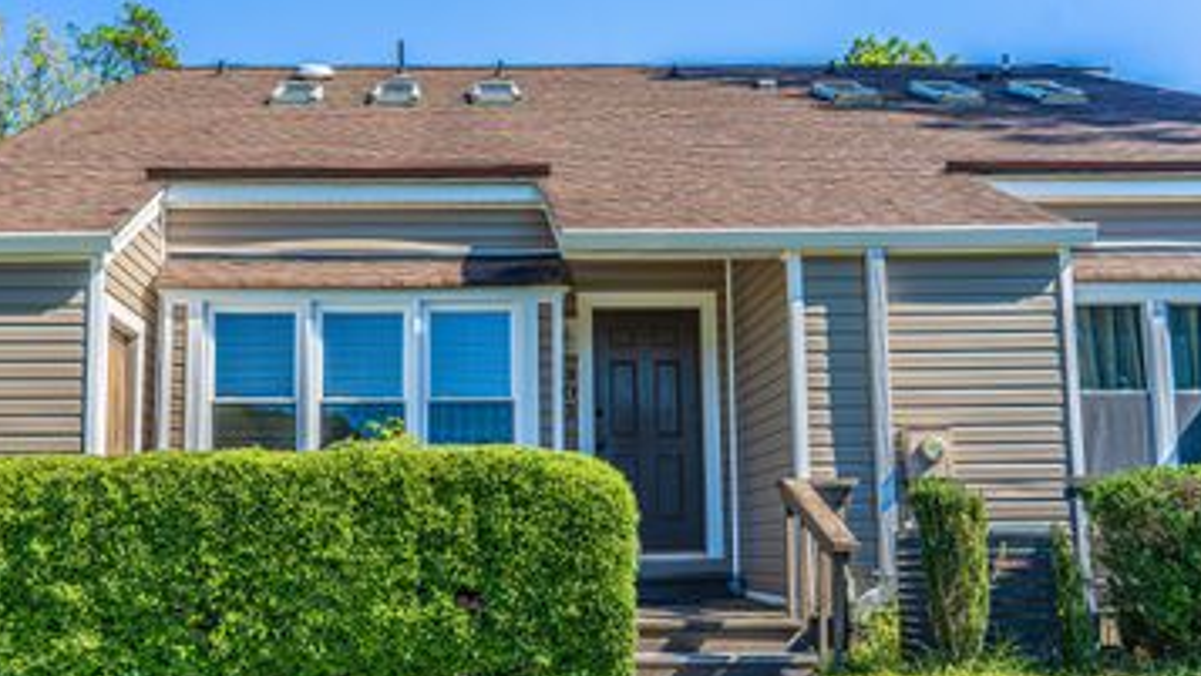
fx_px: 1147
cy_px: 425
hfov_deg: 54.5
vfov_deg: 32.7
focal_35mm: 36
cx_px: 437
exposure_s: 1/320
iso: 100
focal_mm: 24
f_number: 5.6
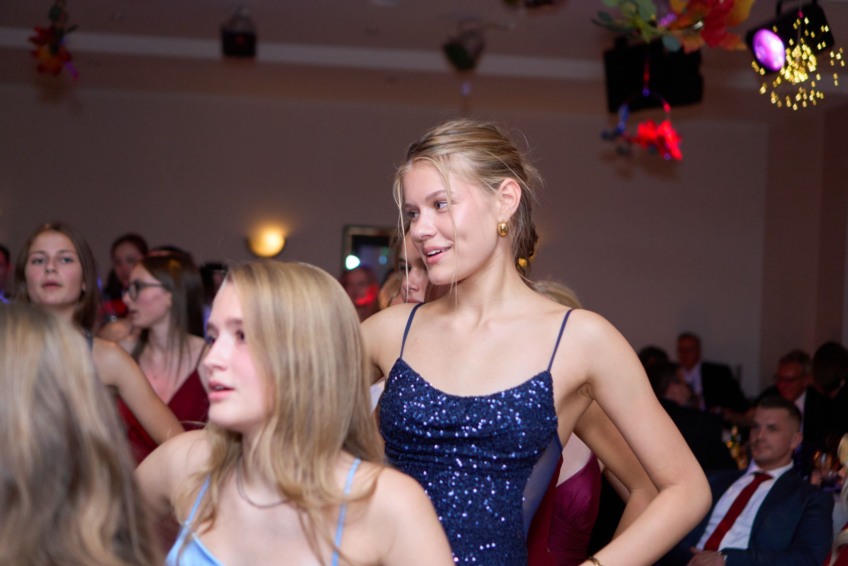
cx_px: 424
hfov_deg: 37.8
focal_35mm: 52
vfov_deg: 25.8
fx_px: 1237
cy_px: 283
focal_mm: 35
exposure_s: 1/160
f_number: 2
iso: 800
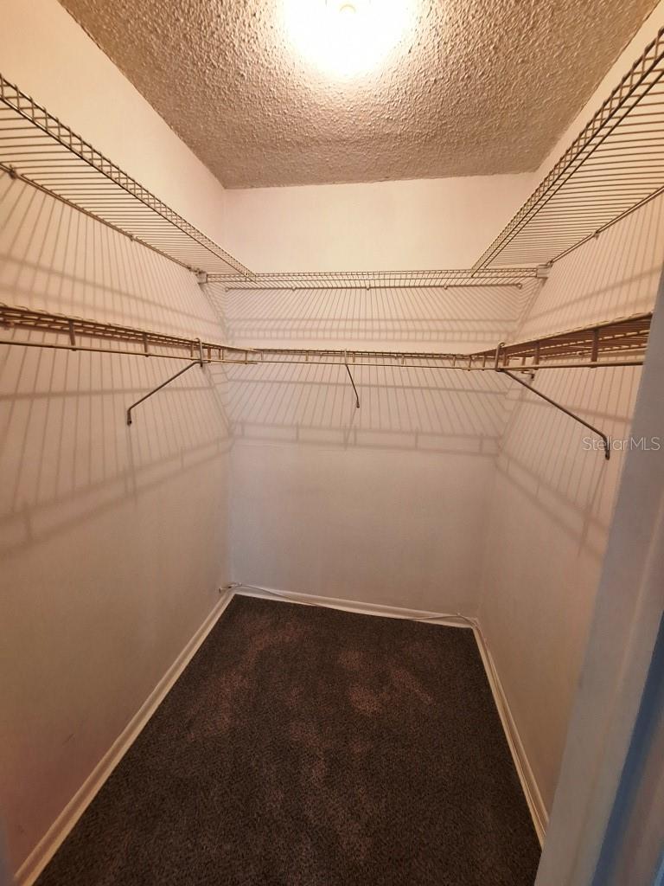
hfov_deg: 89.9
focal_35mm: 13
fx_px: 332
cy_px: 443
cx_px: 332
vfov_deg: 106.2
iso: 125
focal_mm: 1.74
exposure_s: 1/40
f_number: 2.2
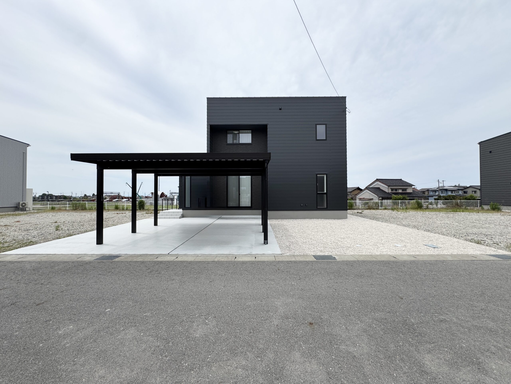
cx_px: 256
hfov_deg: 102.1
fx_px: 207
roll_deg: +0.6
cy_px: 192
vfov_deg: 85.7
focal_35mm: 14
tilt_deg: +2.2
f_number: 2.2
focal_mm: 2.22
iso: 50
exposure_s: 1/1927
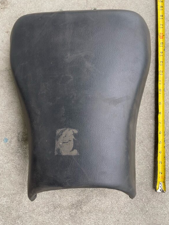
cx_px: 82
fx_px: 176
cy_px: 109
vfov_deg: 65.3
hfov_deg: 51.4
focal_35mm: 27
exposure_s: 1/121
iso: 64
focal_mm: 5.1
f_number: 1.6
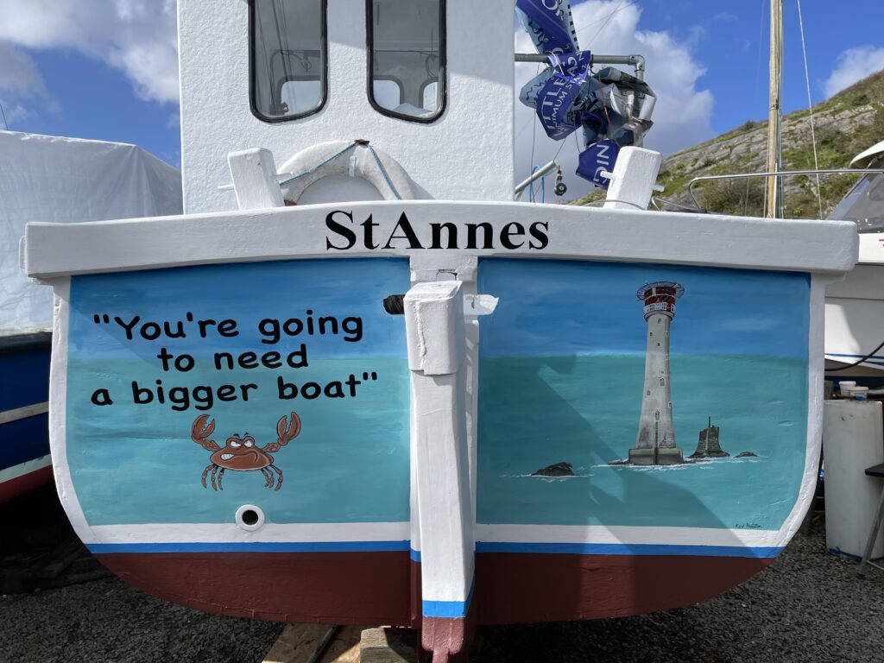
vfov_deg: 54.9
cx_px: 442
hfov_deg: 69.4
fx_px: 638
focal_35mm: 25
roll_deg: +1.8
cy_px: 332
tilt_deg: -2.0
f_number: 1.6
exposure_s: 1/4717
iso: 32
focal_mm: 5.1
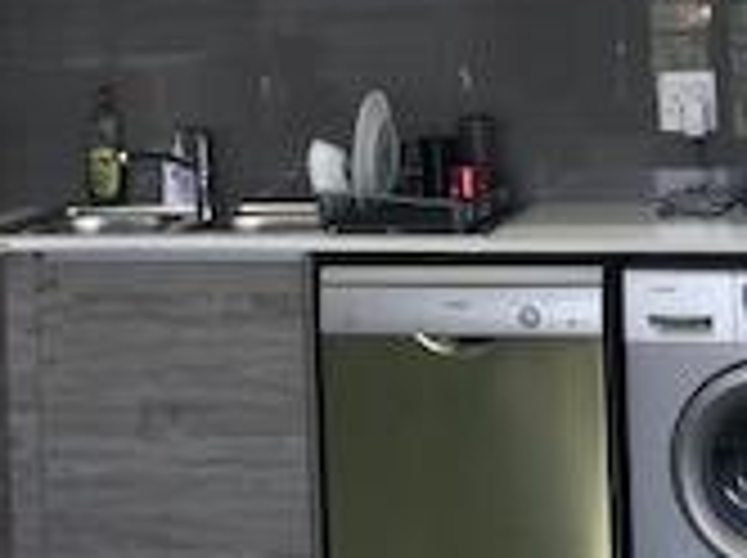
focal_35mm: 108
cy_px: -68
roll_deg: +2.3
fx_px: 2327
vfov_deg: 13.4
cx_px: 459
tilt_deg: -0.1
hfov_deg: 18.2
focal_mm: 3.99
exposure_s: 1/100
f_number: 1.8
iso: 40
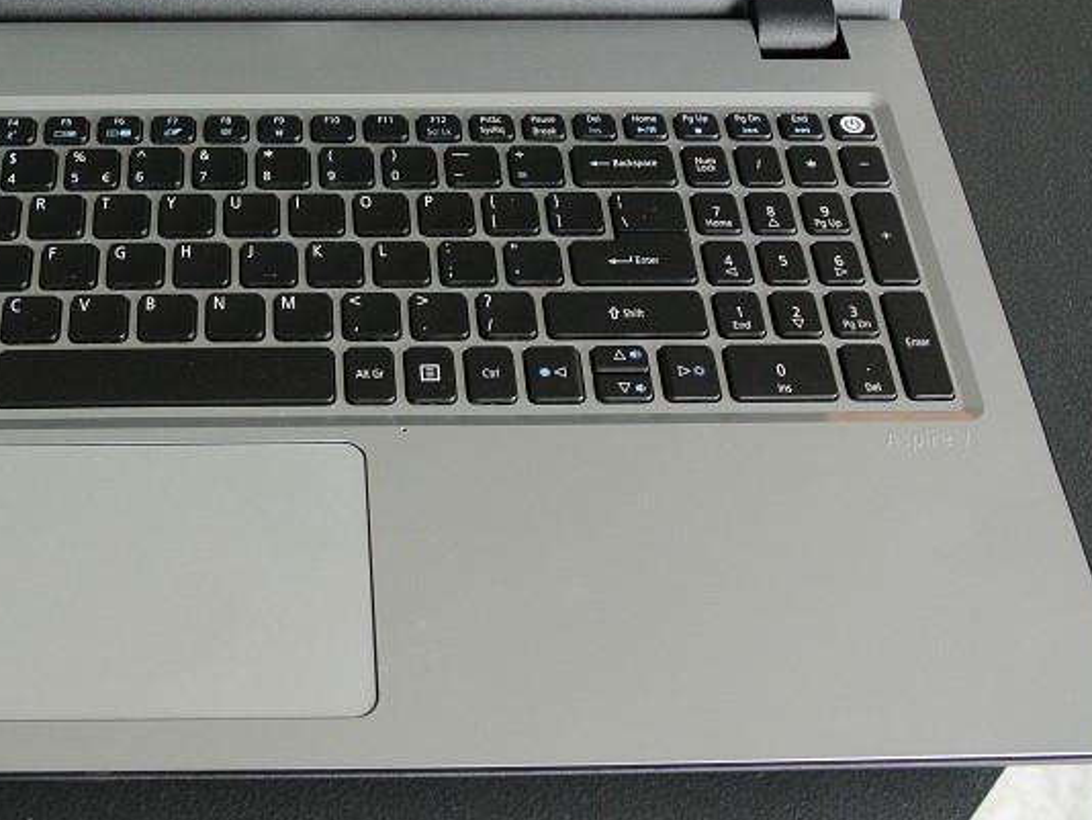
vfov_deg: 26.0
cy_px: 282
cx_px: 303
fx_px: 1767
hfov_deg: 33.8
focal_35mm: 56
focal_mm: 14
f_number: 4
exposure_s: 1/30
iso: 800
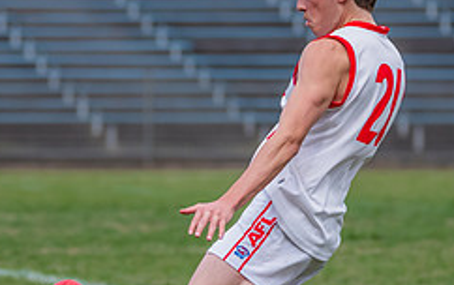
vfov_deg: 1.4
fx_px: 11312
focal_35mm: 913
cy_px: 159
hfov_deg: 2.3
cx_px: 184
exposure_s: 1/1600
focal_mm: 280
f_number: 6.3
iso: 800
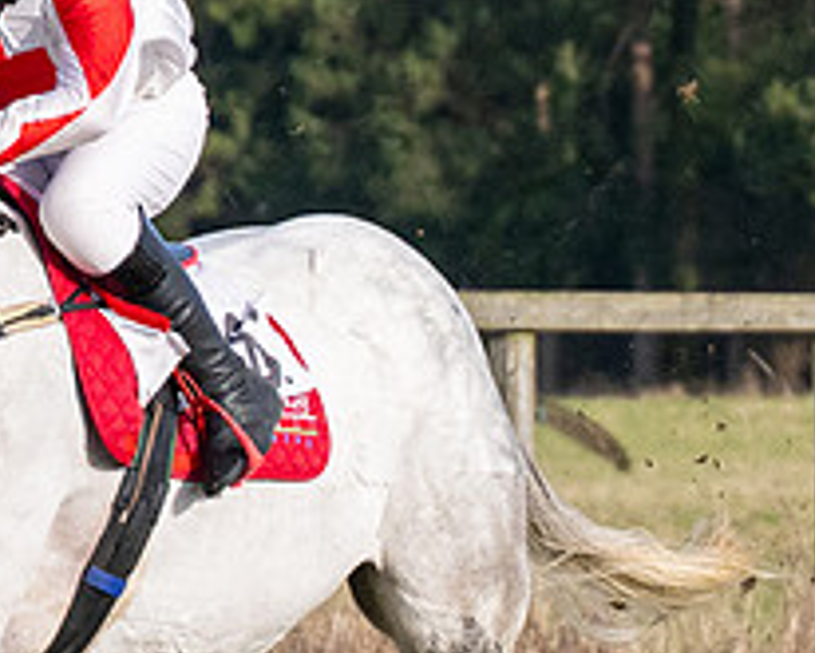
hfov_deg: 2.0
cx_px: 405
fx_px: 22902
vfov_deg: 1.6
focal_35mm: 949
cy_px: 538
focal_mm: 125
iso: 400
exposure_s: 1/2500
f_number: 5
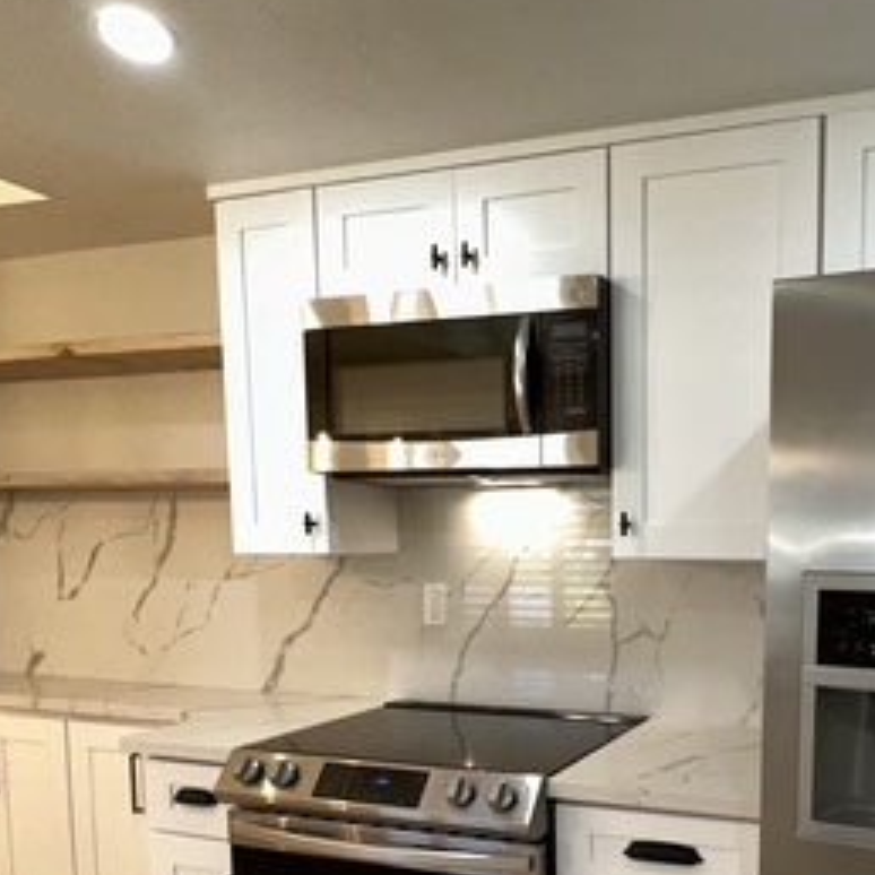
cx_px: 656
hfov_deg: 49.1
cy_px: 634
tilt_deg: -6.2
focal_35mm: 32
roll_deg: -0.1
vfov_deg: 49.5
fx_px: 915
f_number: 2.2
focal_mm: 2.22
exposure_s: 1/120
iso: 500
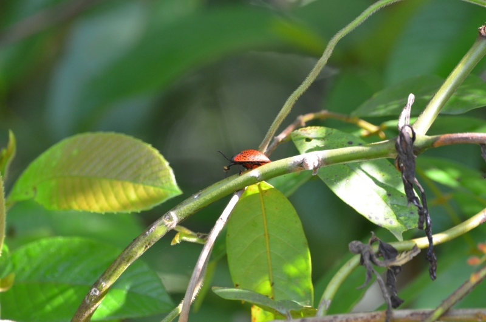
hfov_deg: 2.8
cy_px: 161
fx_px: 10105
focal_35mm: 750
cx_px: 243
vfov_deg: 1.8
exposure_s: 1/125
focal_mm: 500
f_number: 6
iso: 800
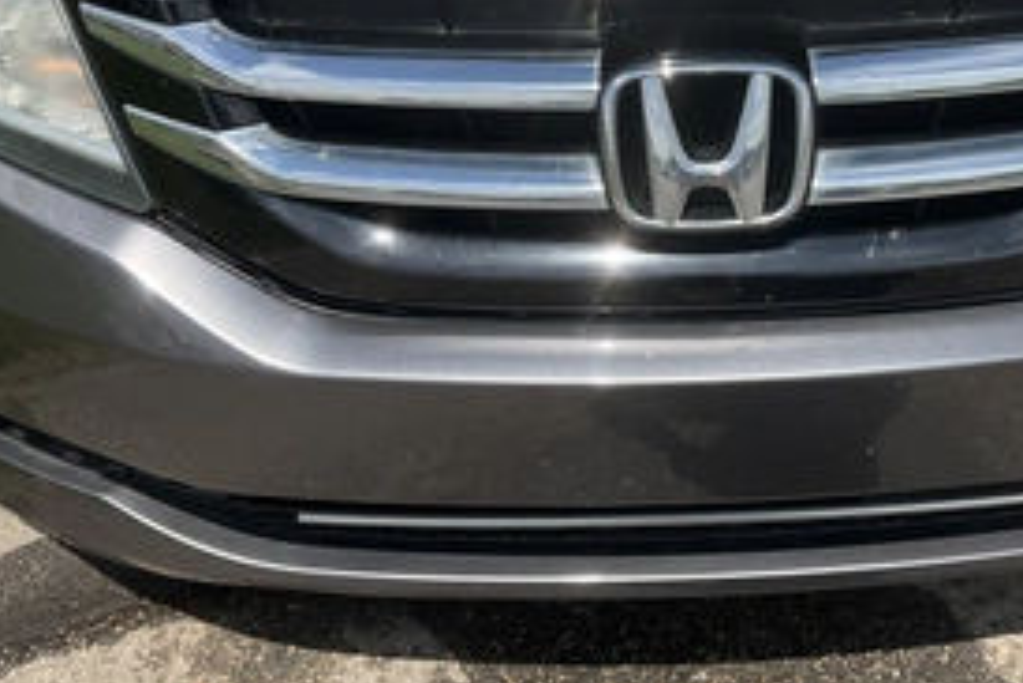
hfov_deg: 43.7
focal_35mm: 44
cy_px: 250
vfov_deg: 30.4
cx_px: 706
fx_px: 1251
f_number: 1.8
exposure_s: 1/1730
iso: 25
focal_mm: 3
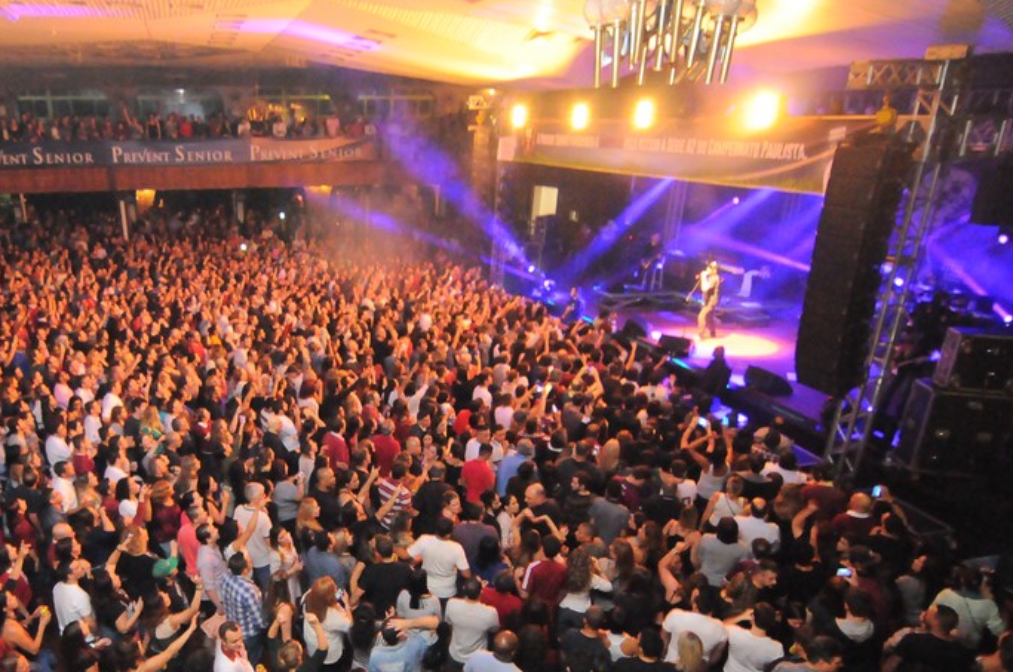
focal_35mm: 25
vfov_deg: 51.2
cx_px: 335
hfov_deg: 70.0
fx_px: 695
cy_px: 409
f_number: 3.5
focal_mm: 11
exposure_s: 1/25
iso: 3200
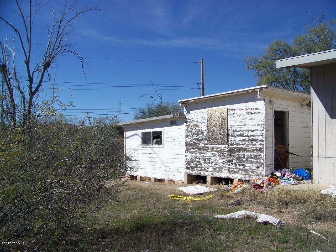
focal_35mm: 36
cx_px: 168
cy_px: 126
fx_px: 349
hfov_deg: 51.4
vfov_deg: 39.7
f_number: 4
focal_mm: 5.85
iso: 64
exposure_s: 1/640
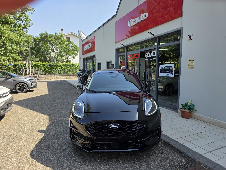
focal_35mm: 23
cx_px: 113
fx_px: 150
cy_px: 85
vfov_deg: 58.9
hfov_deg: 73.9
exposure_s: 1/2021
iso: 80
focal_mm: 6.3
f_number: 1.7
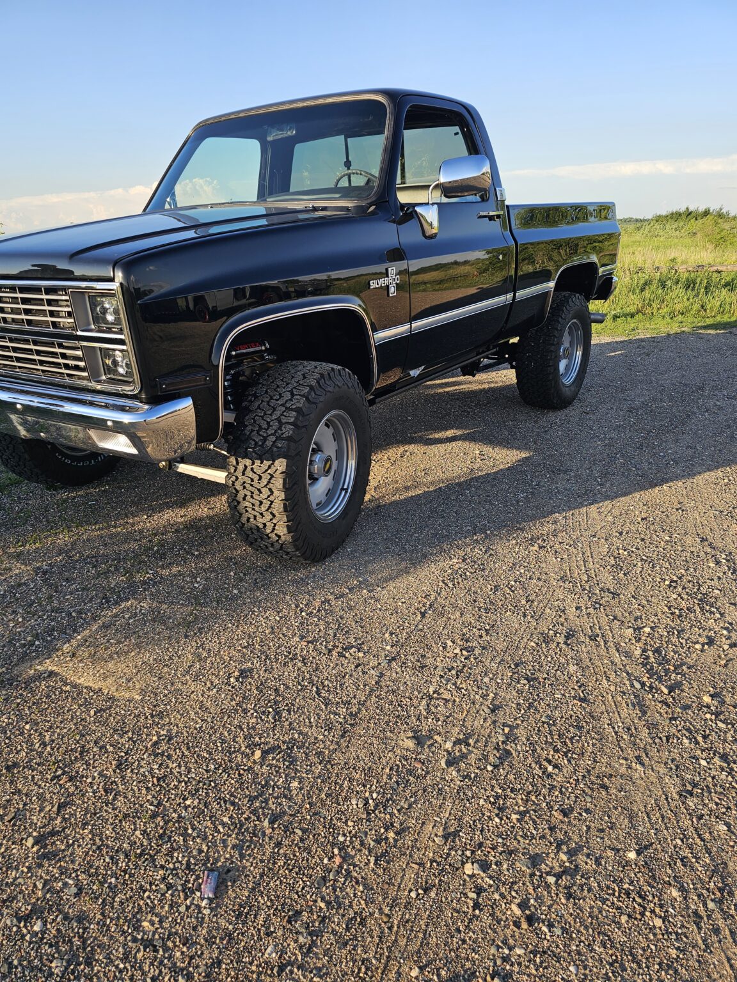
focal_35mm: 23
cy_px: 491
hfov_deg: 58.9
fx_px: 653
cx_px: 368
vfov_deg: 73.9
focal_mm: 6.3
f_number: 1.7
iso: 10
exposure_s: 1/205
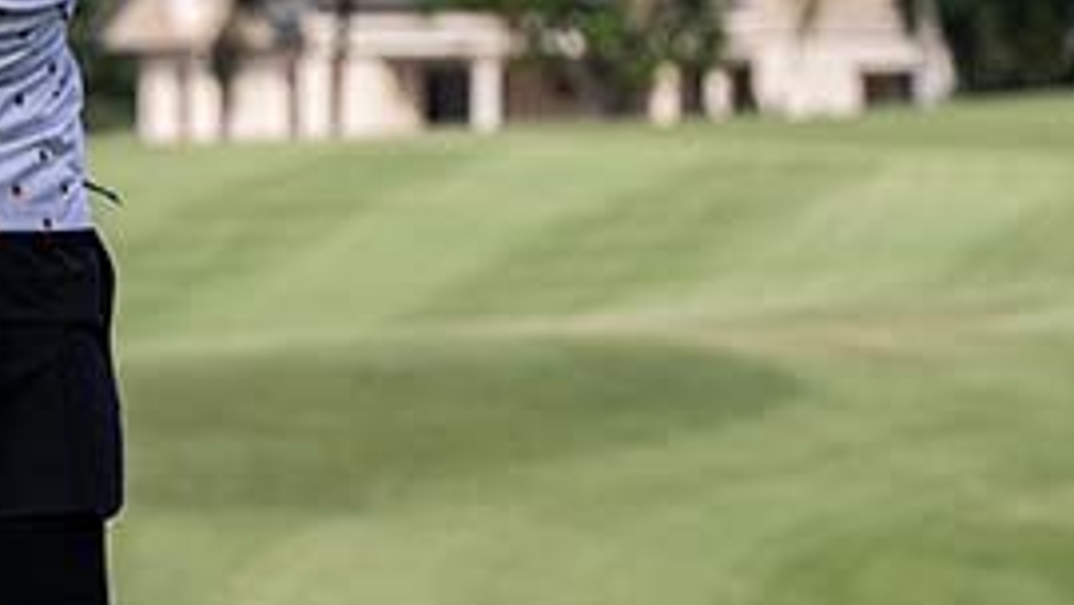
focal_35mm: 294
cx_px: 700
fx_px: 8374
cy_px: -4
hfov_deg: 7.3
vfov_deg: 4.1
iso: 280
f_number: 3.2
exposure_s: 1/2500
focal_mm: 79
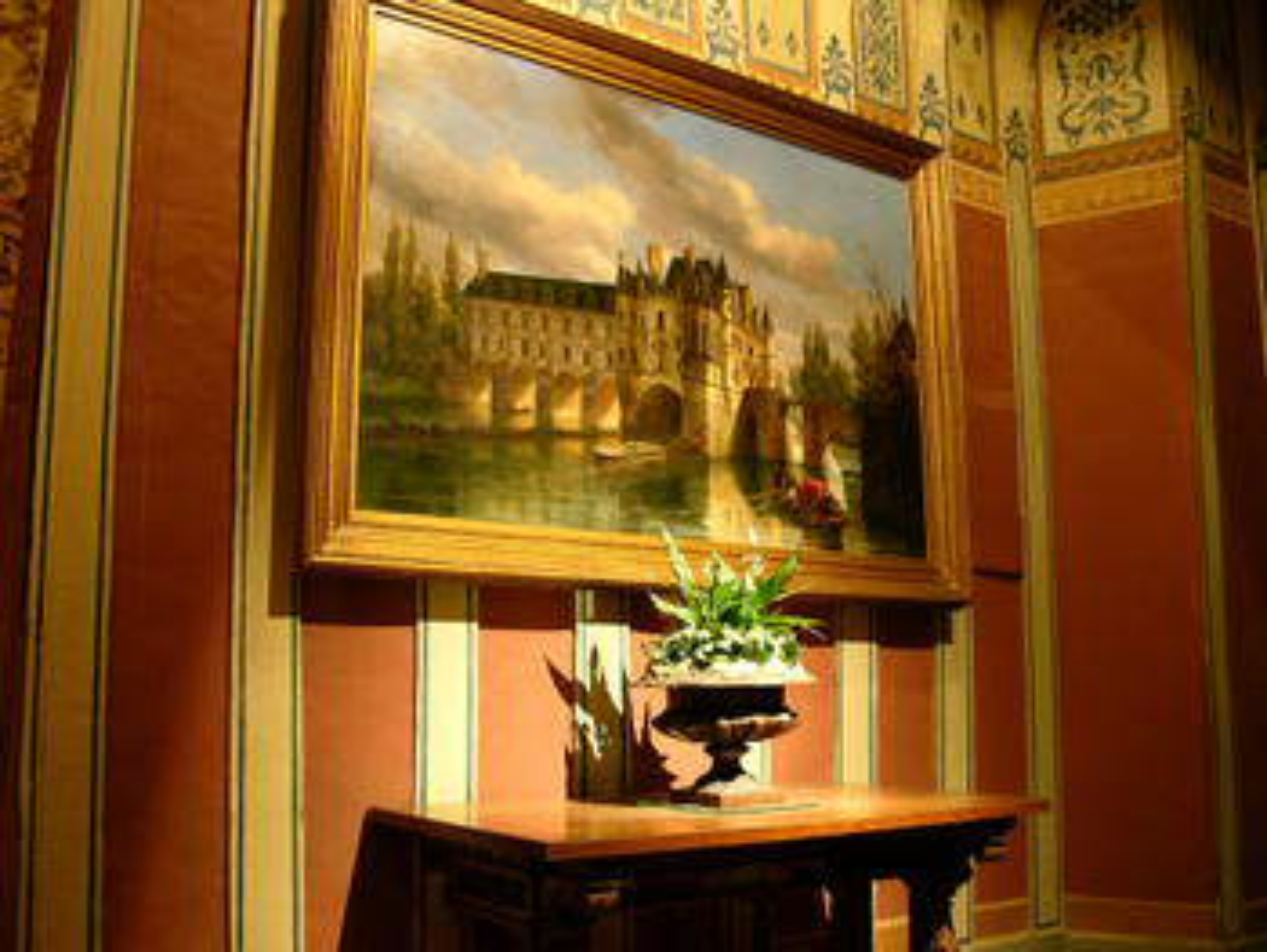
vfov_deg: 40.7
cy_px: 476
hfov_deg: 52.6
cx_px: 634
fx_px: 1282
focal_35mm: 35
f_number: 2.8
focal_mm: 8.9
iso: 200
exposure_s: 1/1.6
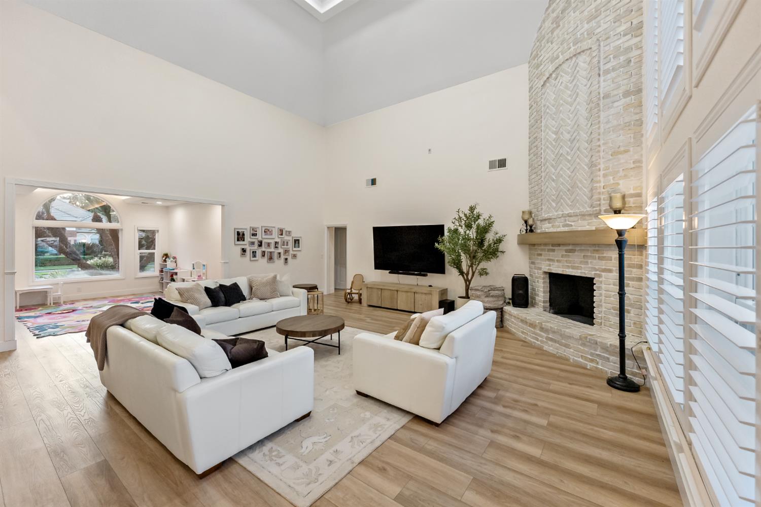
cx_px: 380
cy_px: 254
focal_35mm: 14
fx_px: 296
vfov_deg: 81.2
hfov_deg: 104.3
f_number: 4
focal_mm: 14
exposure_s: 1/160
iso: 1250
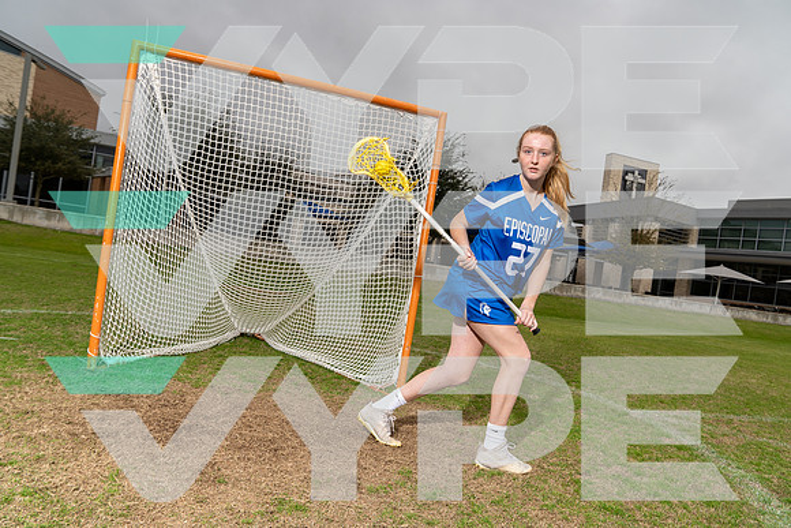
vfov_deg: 53.2
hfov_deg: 73.7
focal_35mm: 24
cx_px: 396
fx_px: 527
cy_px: 264
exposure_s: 1/250
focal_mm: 24
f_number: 6.3
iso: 200
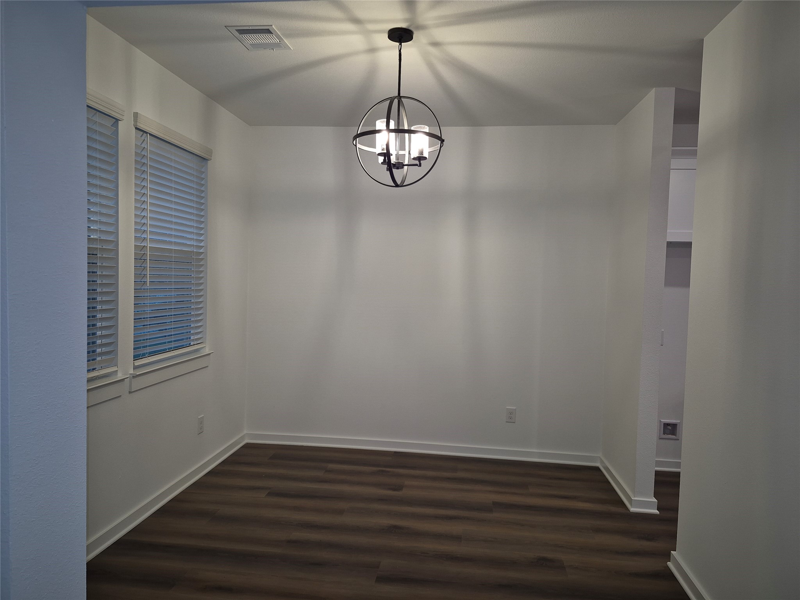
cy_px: 300
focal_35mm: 23
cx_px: 400
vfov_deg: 58.9
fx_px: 532
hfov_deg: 73.9
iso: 100
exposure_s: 1/40
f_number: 1.8
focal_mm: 5.4
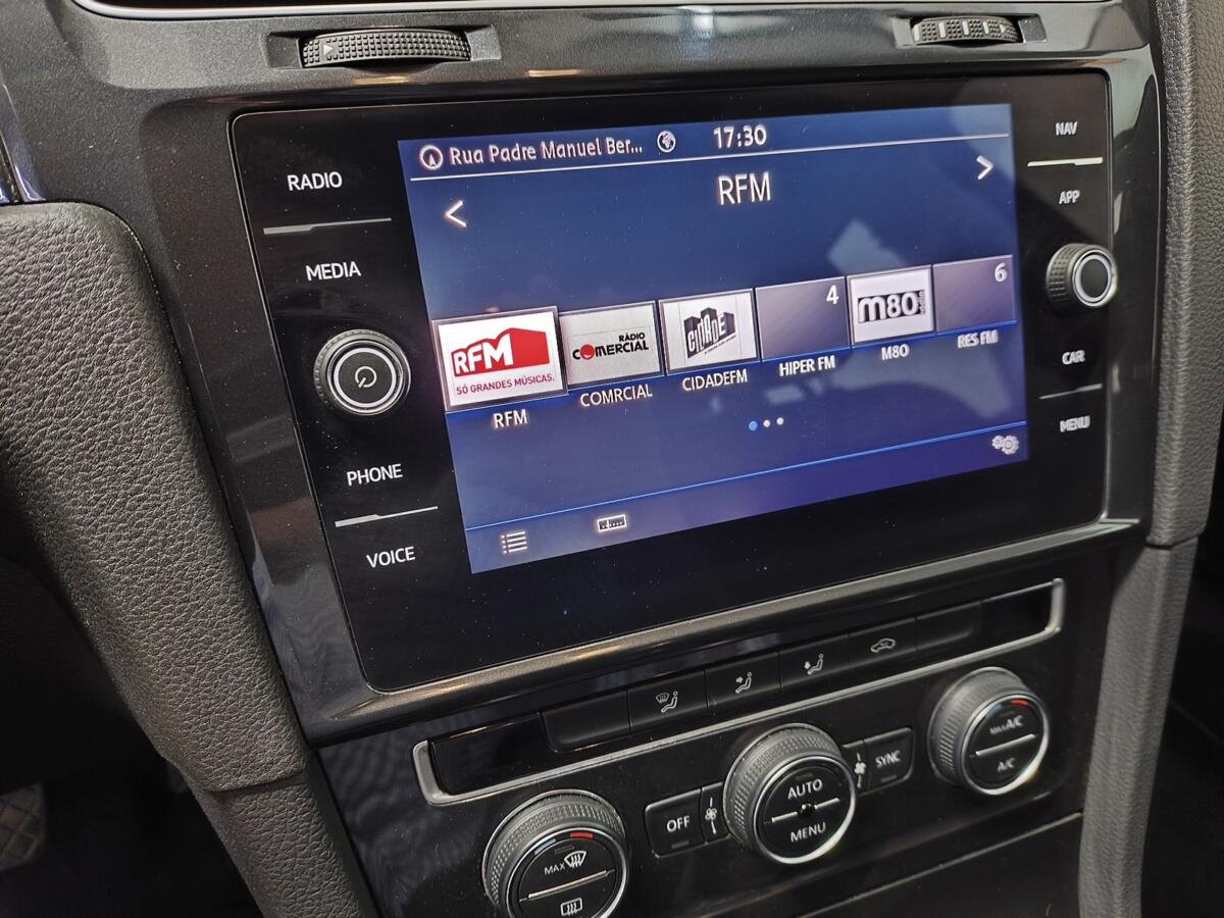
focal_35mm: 25
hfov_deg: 69.4
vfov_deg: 54.9
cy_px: 459
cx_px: 612
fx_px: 884
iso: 1600
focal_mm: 4.71
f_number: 1.7
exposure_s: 1/16.7
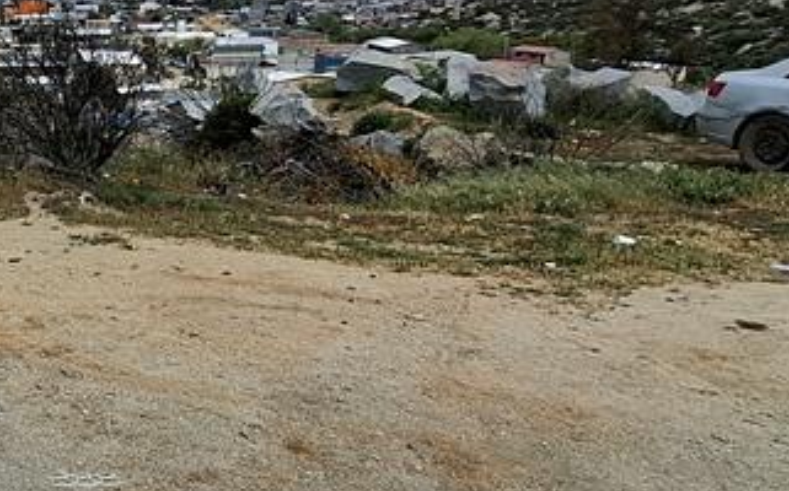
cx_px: -135
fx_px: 945
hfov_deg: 36.2
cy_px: 223
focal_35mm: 44
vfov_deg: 29.1
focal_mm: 1.74
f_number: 2.2
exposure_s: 1/1153
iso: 40
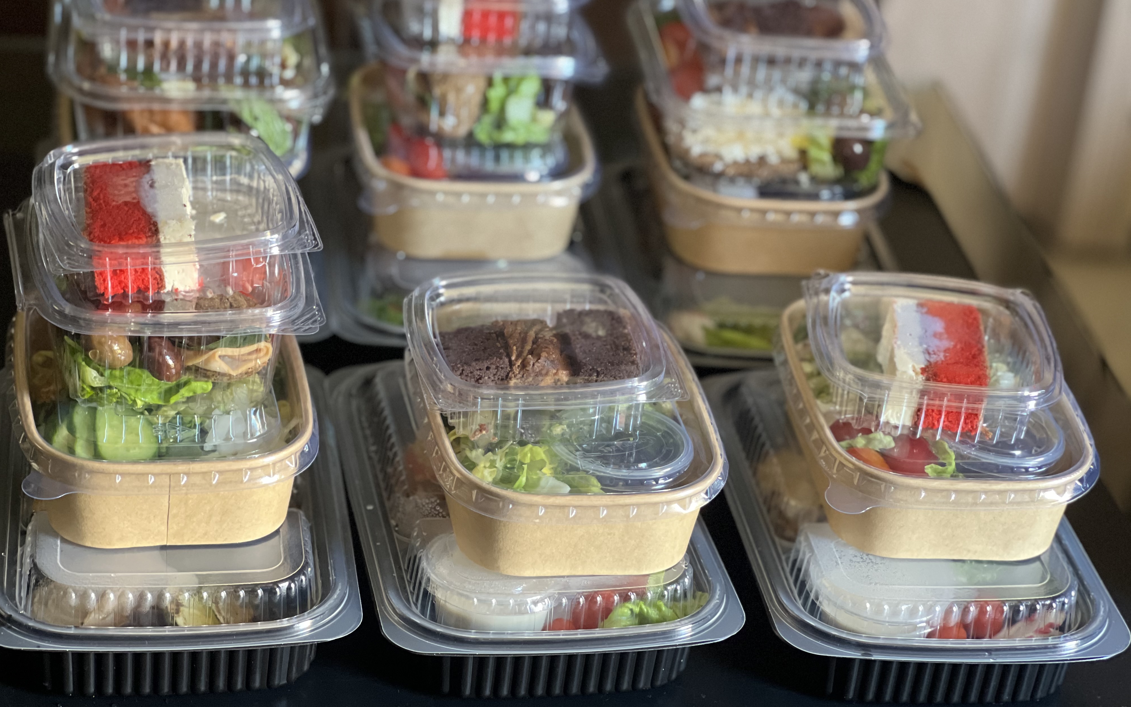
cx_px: 566
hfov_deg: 25.2
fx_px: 2527
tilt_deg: -28.3
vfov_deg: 15.9
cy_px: 354
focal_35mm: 82
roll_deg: -5.4
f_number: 2.8
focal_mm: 9
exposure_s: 1/24
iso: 400
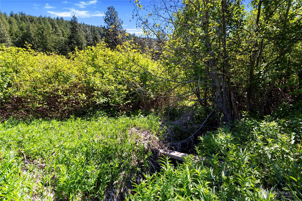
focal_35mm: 15
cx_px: 151
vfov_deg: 77.4
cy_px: 100
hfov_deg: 100.4
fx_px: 126
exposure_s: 1/160
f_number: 8
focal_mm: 15
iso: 100
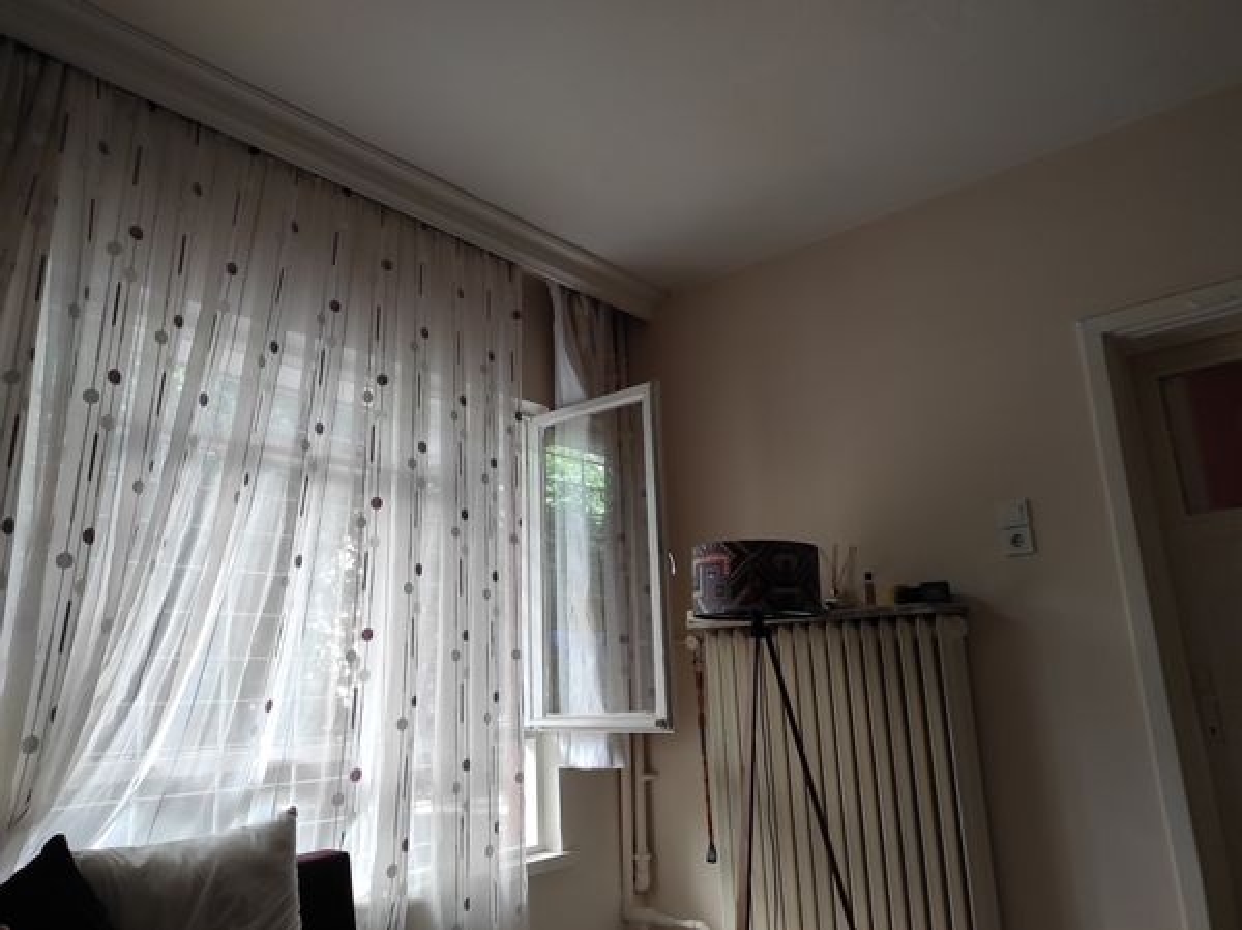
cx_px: 621
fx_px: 896
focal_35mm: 25
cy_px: 465
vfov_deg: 54.8
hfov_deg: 69.4
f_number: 1.89
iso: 233
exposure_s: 1/50
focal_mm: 5.43
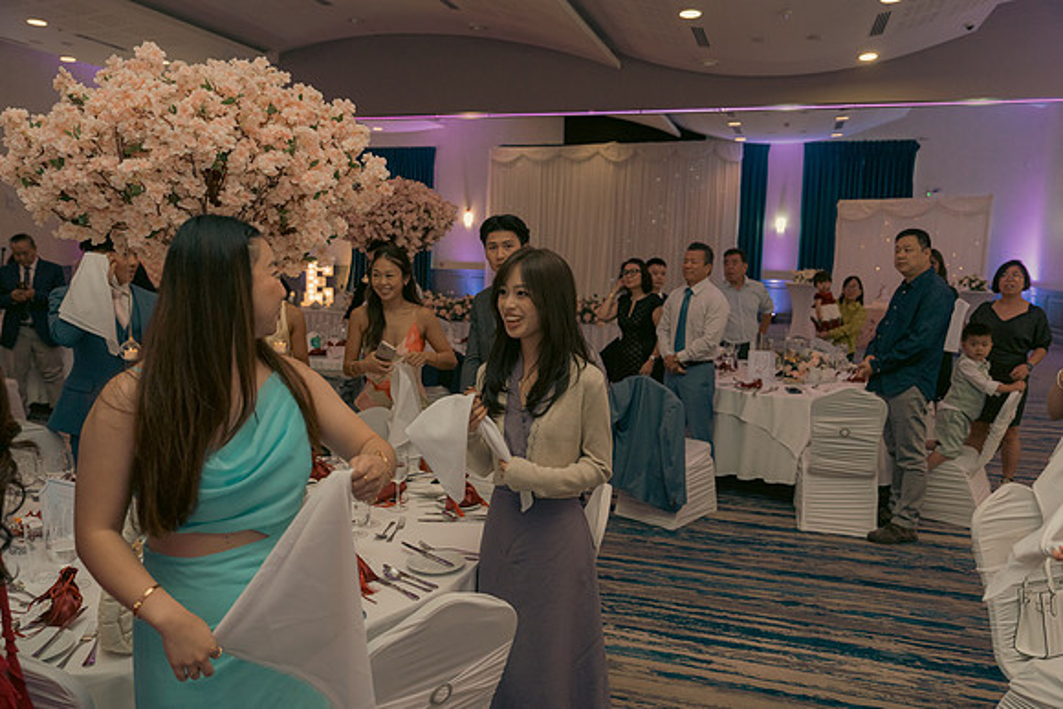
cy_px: 354
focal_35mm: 28
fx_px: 827
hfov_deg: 65.5
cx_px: 532
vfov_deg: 46.4
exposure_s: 1/160
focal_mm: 28
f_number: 3.5
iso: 2500
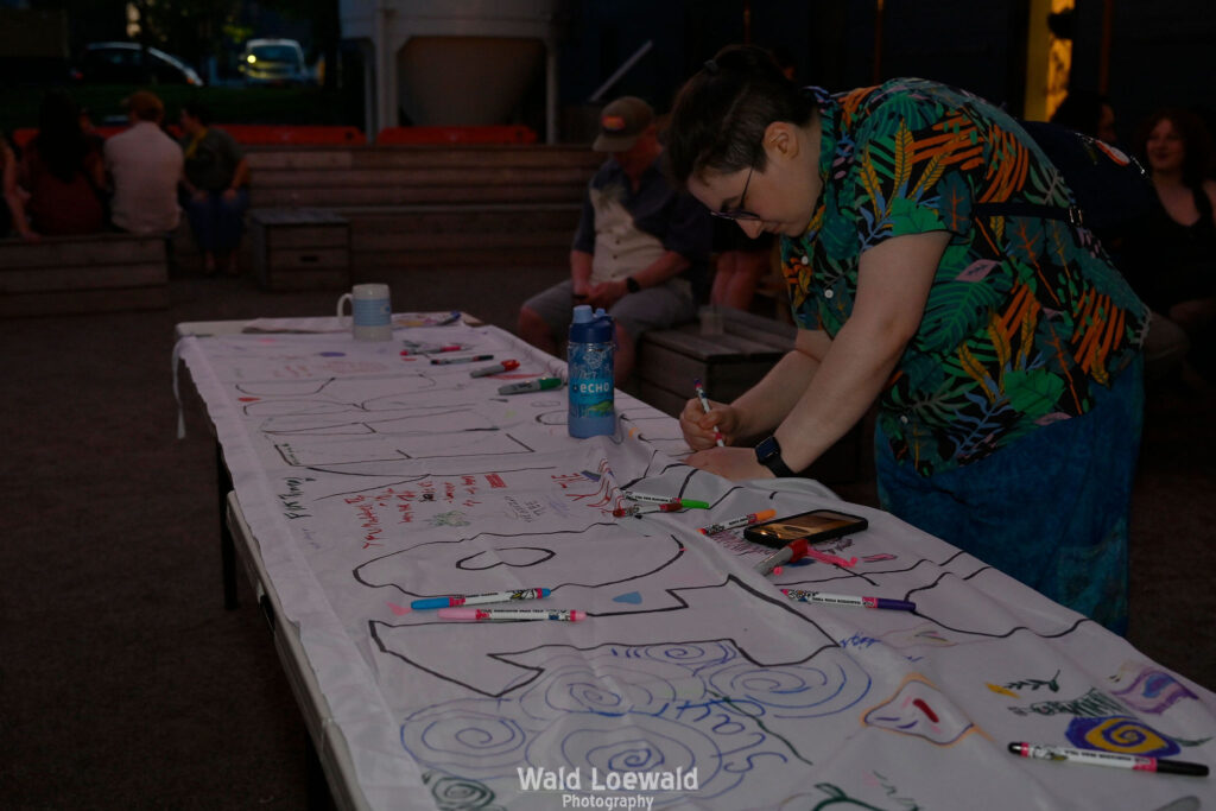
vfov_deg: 31.9
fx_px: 1419
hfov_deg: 46.4
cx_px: 608
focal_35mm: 42
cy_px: 406
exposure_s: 1/200
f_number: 3.5
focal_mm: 28
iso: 1000
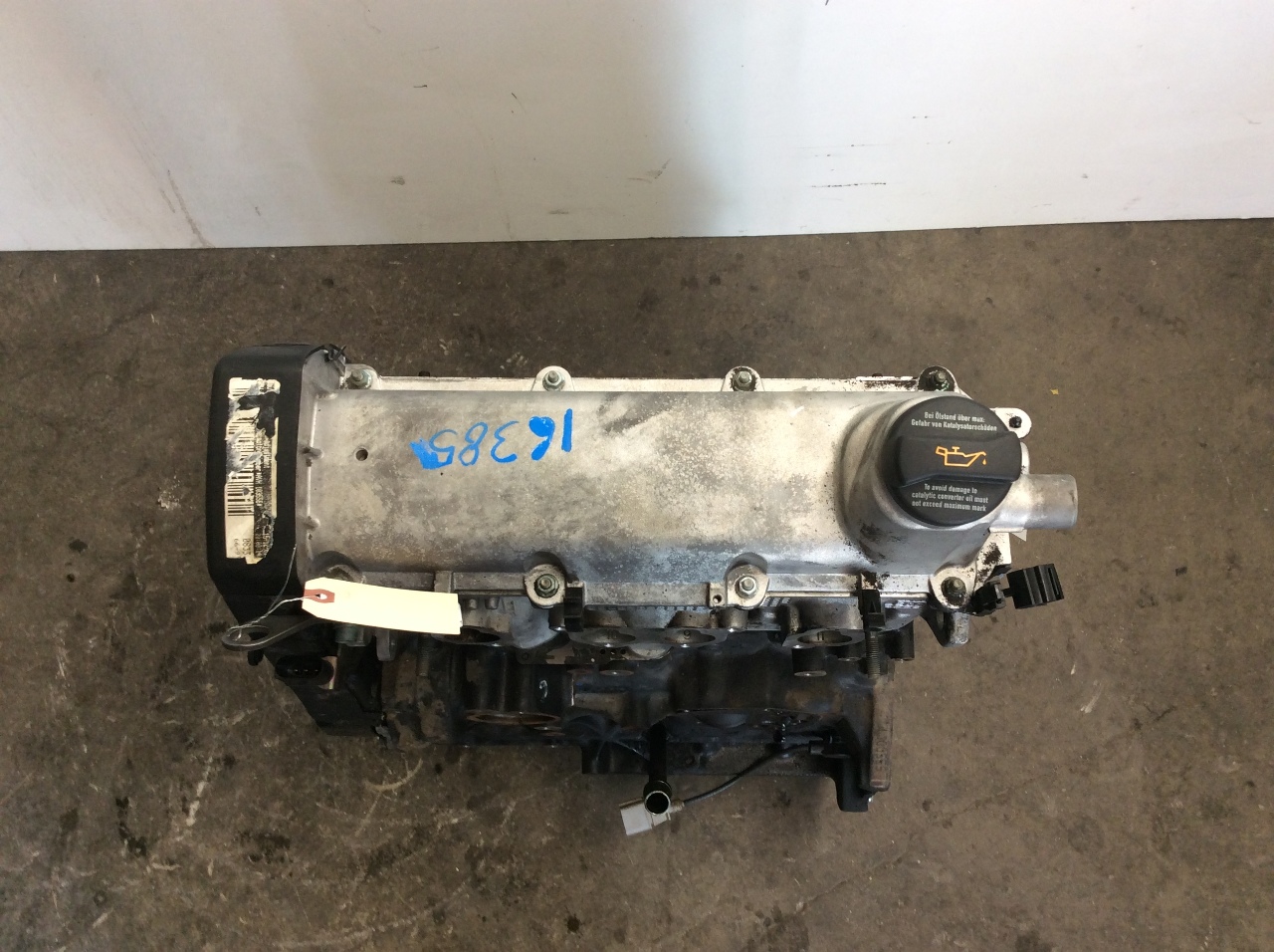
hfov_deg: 56.9
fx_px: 1176
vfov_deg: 44.1
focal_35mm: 32
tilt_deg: -76.1
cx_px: 637
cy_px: 476
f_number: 2.4
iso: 50
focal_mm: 3.3
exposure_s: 1/24
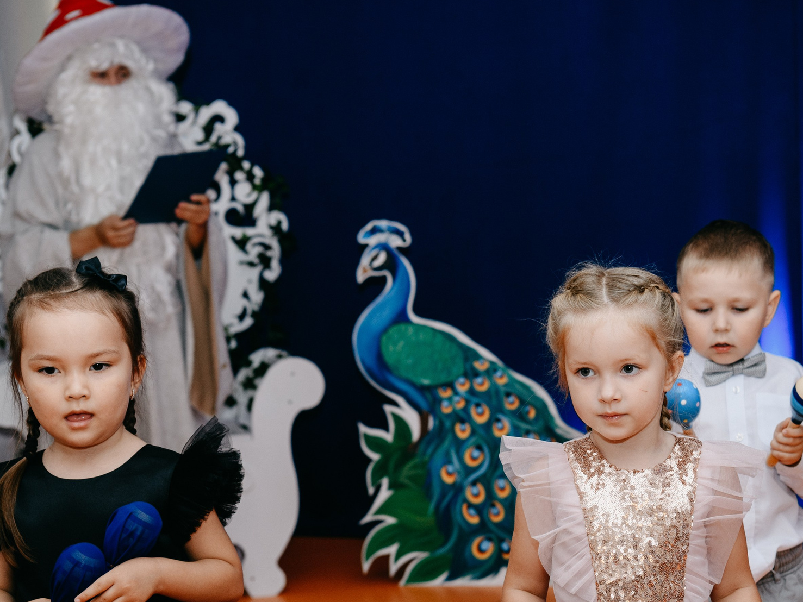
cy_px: 459
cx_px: 467
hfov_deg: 24.4
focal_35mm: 80
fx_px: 1856
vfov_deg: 18.3
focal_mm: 48
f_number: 4
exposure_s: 1/160
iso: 250
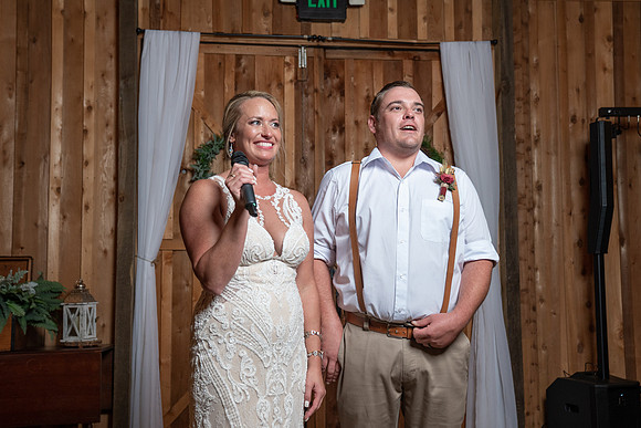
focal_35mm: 42
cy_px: 223
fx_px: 754
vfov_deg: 31.7
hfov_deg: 46.1
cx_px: 326
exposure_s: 1/200
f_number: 4
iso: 1000
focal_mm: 40
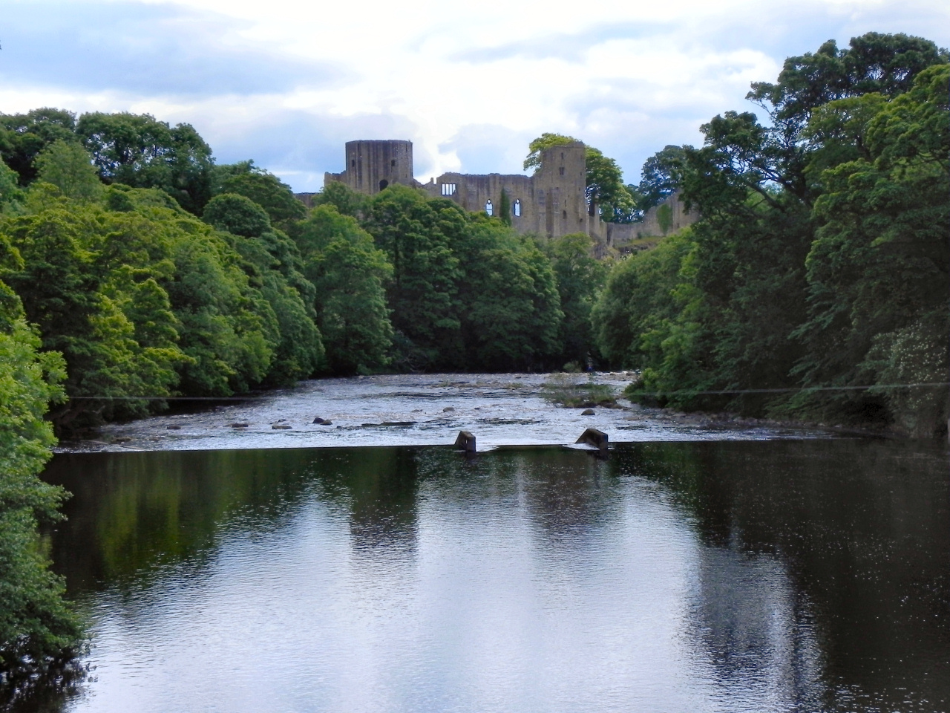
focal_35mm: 75
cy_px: 356
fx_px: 2058
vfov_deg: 19.6
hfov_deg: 26.0
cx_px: 475
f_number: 8
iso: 160
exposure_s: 1/307
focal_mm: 13.4
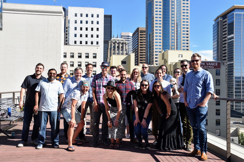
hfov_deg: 55.1
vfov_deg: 38.4
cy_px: 81
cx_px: 122
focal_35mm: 34
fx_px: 234
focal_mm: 23
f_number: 11
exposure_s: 1/500
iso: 400
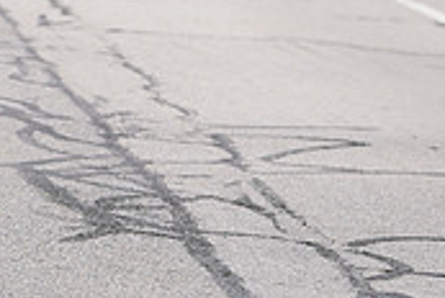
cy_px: -89
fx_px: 3814
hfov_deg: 6.7
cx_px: -13
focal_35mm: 308
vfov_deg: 4.5
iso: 100
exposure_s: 1/400
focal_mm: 92
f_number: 2.8
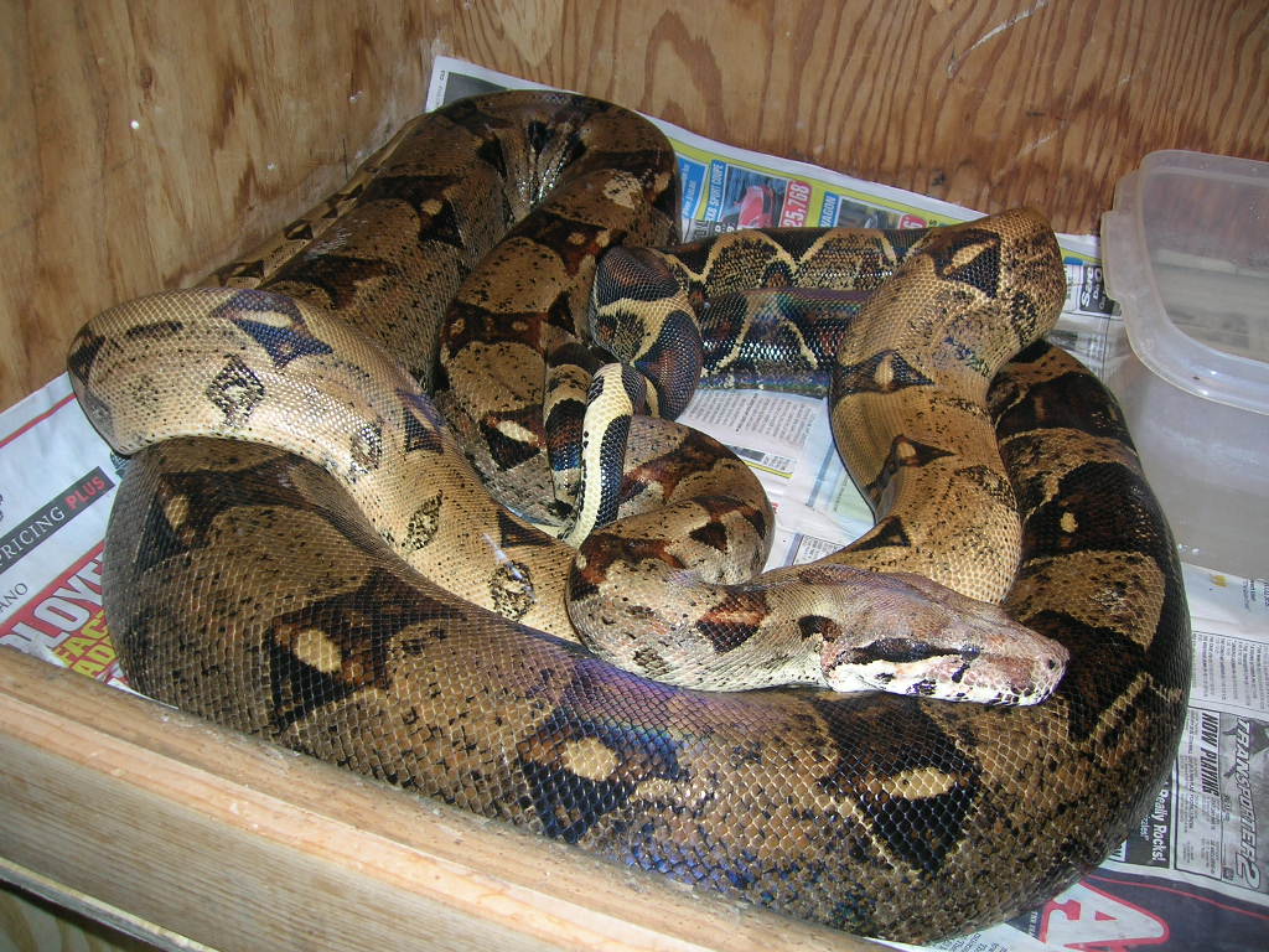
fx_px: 1246
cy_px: 476
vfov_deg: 41.8
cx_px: 634
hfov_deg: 54.0
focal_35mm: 34
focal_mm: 5.7
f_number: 2.9
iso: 50
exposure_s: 1/60.1
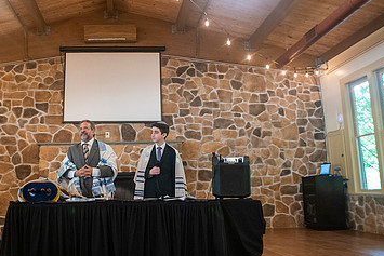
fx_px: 363
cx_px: 129
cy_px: 129
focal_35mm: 34
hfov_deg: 54.7
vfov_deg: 38.9
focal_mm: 20
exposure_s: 1/60
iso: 3200
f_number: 2.8
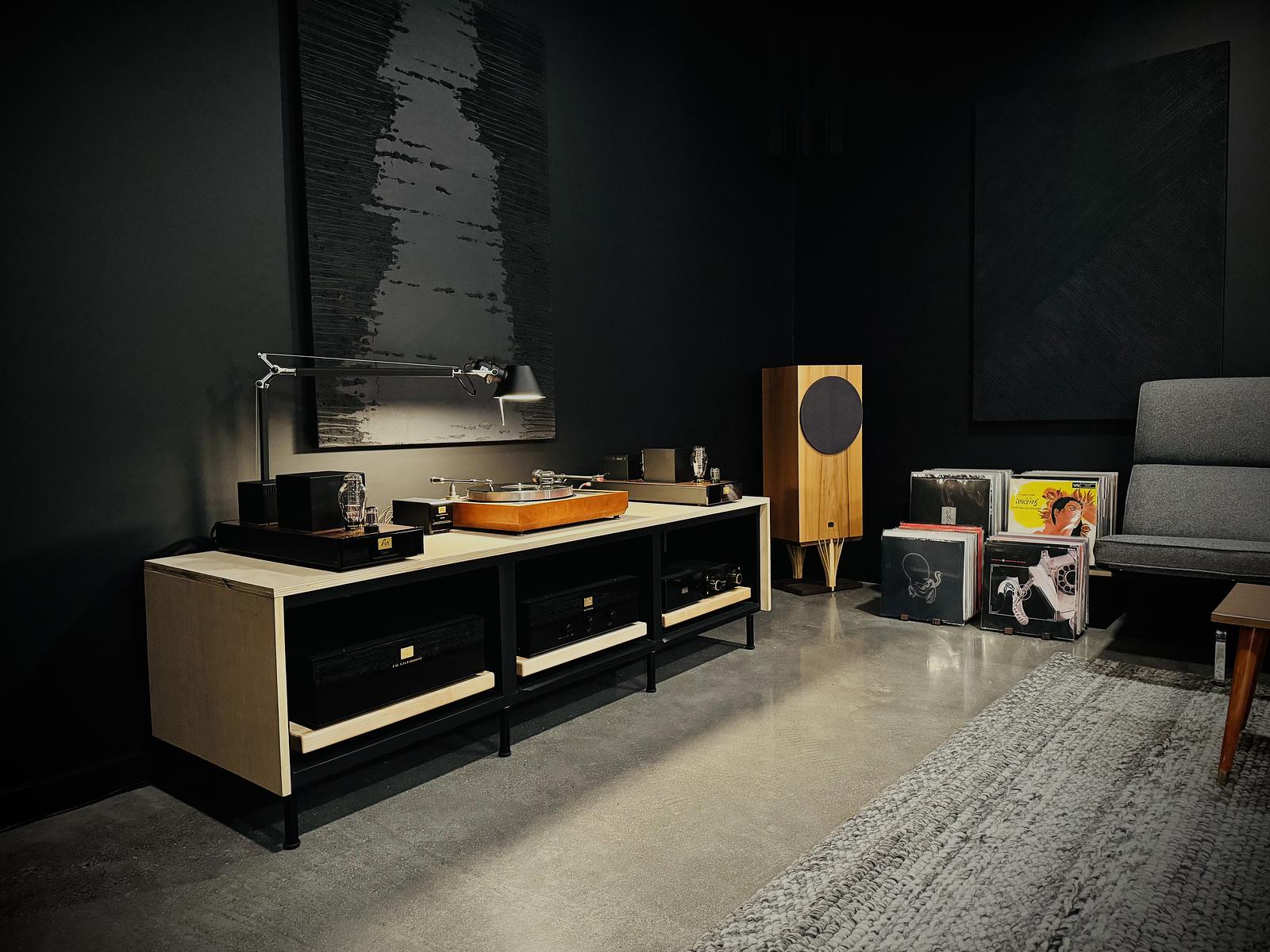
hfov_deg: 71.6
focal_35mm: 24
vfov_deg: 56.8
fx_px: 881
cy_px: 476
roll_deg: +1.2
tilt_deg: -3.0
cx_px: 635
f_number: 1.78
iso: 1000
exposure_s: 1/40
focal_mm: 6.76
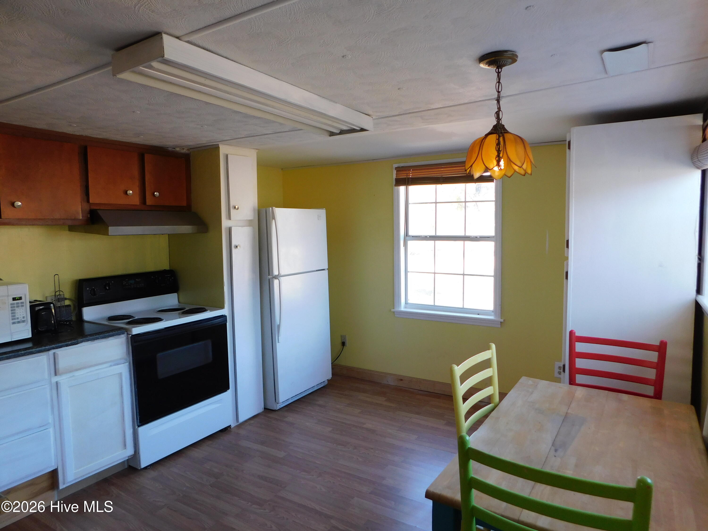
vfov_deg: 58.9
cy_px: 266
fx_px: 470
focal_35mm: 23
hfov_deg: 73.9
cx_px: 354
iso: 125
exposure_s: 1/40
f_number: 3
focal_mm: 4
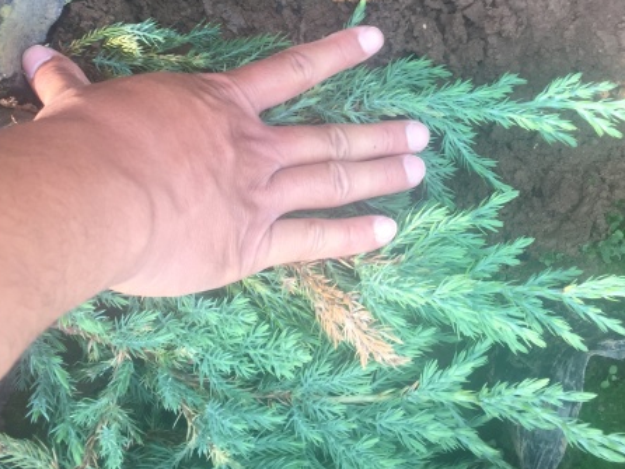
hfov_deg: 36.8
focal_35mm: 52
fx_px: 939
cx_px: 315
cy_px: 56
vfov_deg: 27.2
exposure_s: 1/100
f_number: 2.2
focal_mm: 4.15
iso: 32
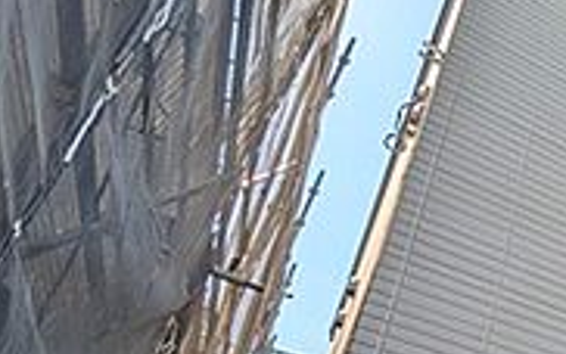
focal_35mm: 49
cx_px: 765
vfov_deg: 23.8
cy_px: 435
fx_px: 756
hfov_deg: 30.6
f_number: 2.2
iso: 50
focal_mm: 1.83
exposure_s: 1/830
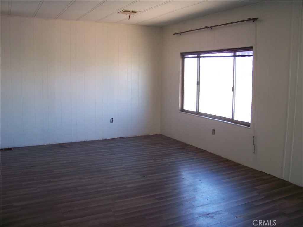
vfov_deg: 42.9
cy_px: 114
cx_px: 152
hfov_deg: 55.4
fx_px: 289
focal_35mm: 33
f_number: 2.8
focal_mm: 5.85
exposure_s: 1/30
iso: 64
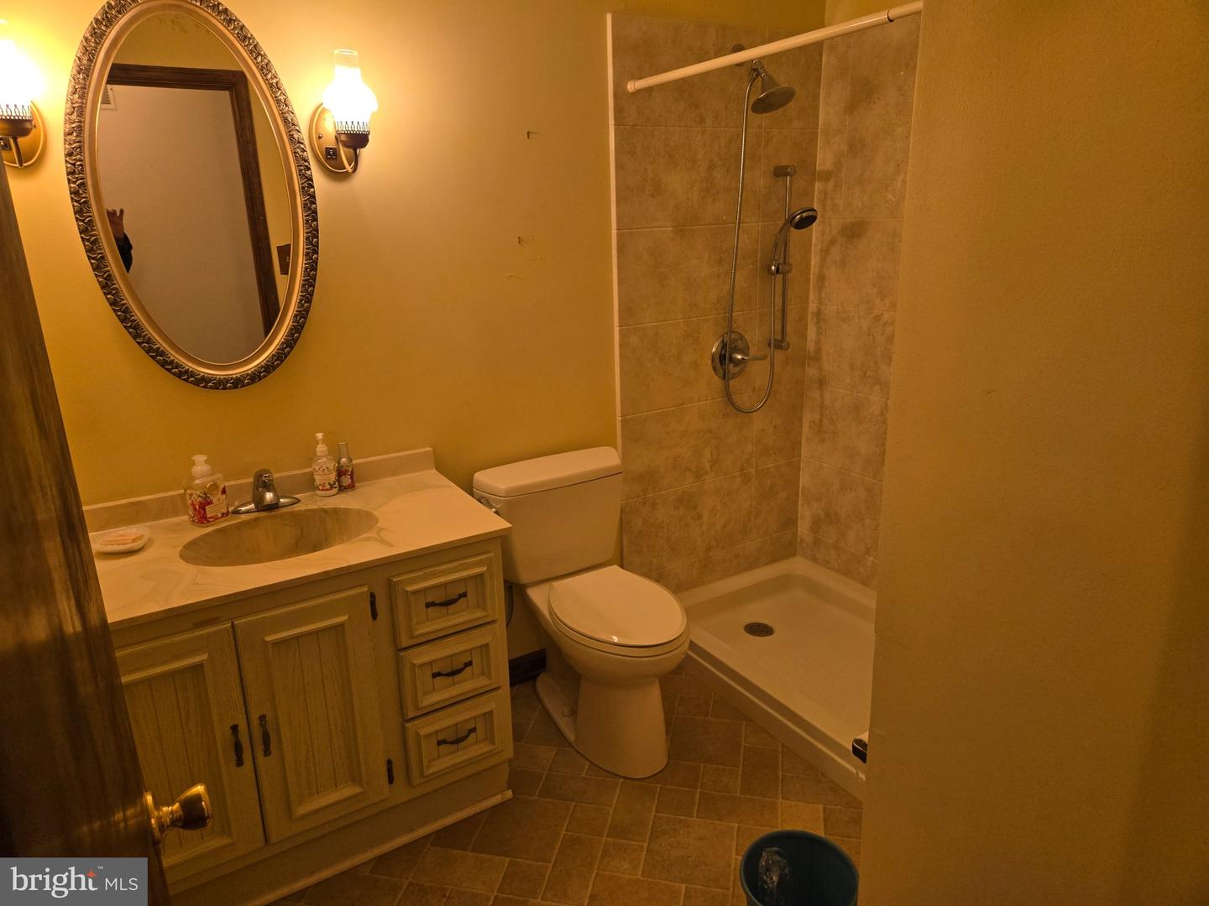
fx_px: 803
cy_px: 453
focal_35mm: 23
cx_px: 604
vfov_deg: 58.9
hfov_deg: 73.9
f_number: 1.8
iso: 100
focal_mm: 5.4
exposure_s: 1/120
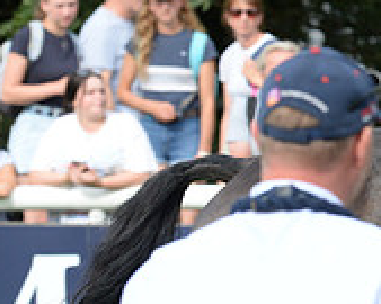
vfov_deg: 2.0
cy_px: 104
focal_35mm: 772
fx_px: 8700
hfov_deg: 2.5
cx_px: 640
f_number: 8
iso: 1250
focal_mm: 240
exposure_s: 1/1000
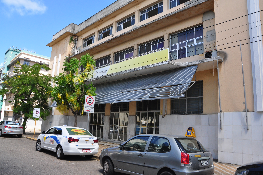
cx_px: 132
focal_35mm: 27
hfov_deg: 67.4
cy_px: 88
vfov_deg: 47.8
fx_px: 197
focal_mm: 18
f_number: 13
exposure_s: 1/160
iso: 400
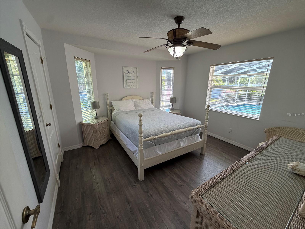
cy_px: 114
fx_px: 123
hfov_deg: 102.1
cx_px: 152
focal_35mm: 14
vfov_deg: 85.7
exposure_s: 1/120
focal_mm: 2.22
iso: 200
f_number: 2.2
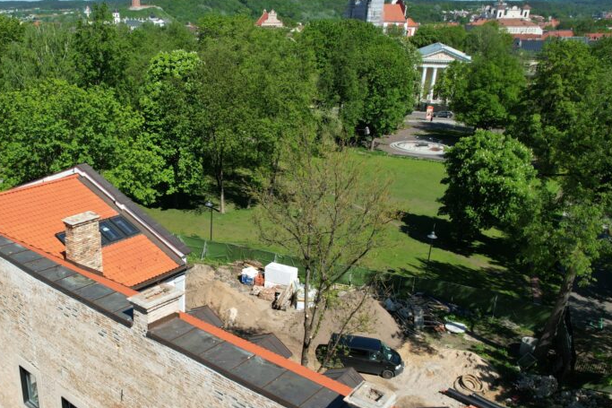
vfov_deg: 39.7
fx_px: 561
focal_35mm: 33
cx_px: 176
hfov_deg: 55.3
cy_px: 257
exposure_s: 1/2000
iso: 100
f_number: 2.8
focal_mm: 8.38
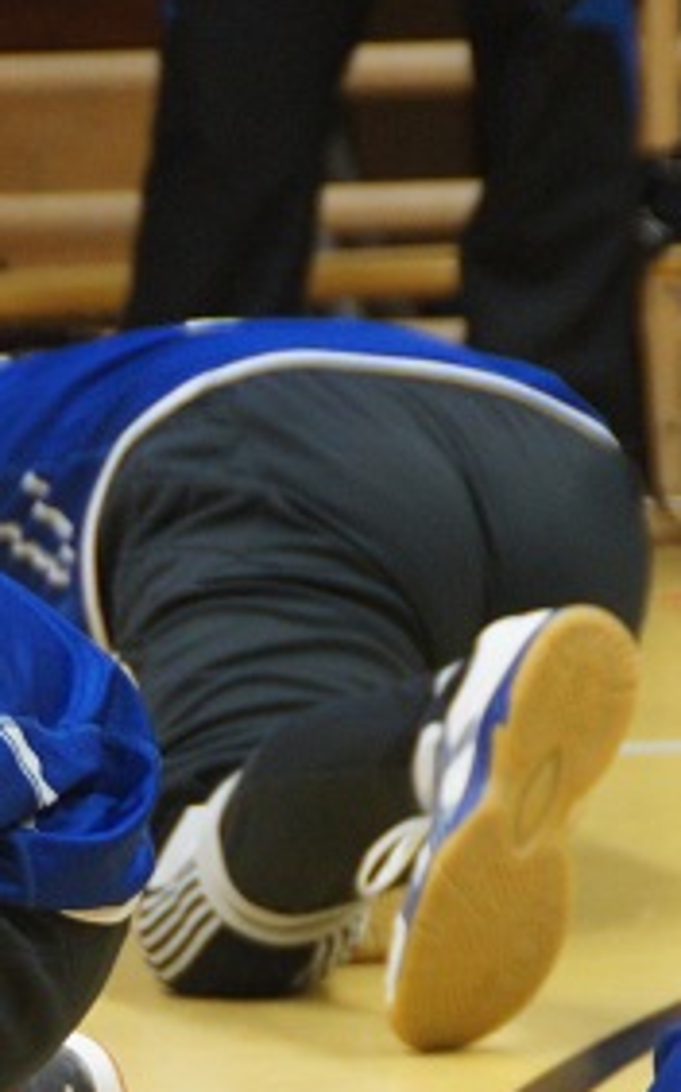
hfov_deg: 2.3
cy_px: 833
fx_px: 16765
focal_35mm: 564
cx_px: 217
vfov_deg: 3.7
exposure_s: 1/30
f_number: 5.6
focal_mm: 130
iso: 1600
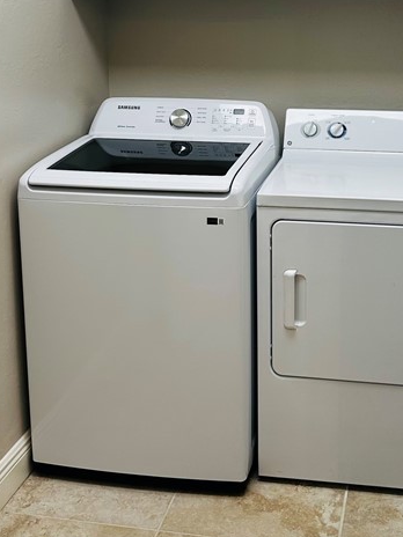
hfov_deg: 27.3
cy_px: 144
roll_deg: -0.3
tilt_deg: -11.7
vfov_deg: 35.5
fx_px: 823
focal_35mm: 53
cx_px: 283
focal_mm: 6.86
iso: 100
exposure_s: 1/120
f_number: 1.78
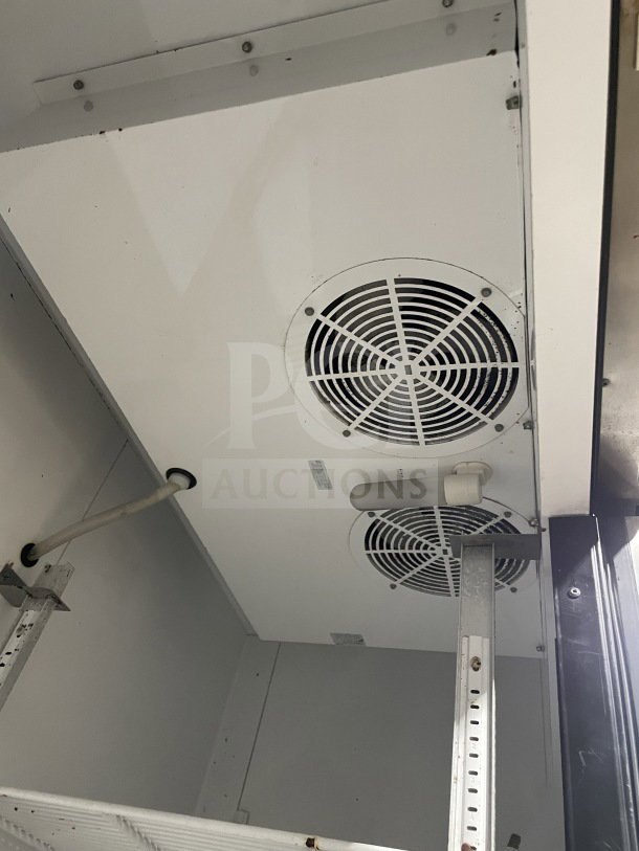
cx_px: 320
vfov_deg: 67.3
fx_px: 640
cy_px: 426
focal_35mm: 26
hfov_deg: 53.1
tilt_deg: +45.0
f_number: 1.6
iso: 640
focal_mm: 4.2
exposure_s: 1/39
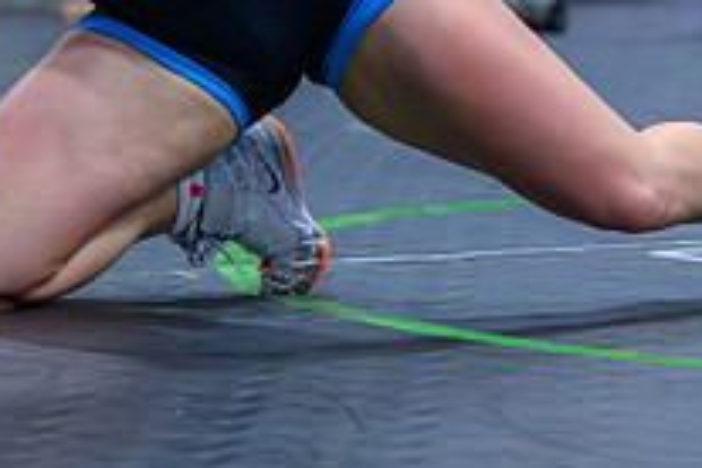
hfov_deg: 6.7
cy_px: -147
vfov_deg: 4.5
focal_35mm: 306
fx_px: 5967
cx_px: 166
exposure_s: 1/640
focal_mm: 90
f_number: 2.8
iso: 10000
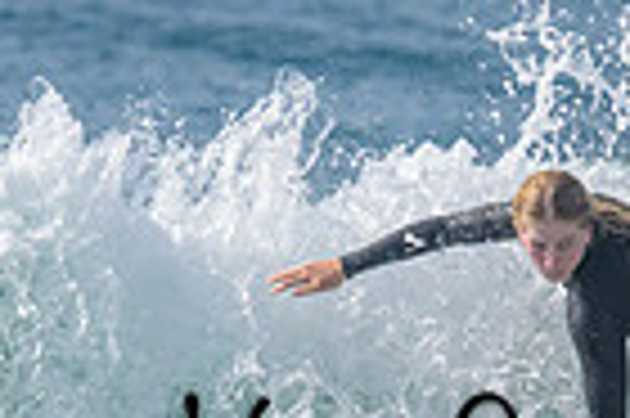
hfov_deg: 0.8
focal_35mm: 2570
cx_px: 957
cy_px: 393
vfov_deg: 0.5
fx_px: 44922
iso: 720
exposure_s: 1/2000
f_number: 10
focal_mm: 500
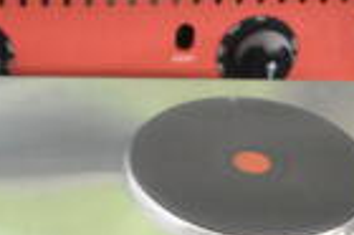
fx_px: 1542
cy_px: 494
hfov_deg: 13.1
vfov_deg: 8.2
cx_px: 104
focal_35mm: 157
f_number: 4
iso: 3200
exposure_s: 1/40
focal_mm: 24
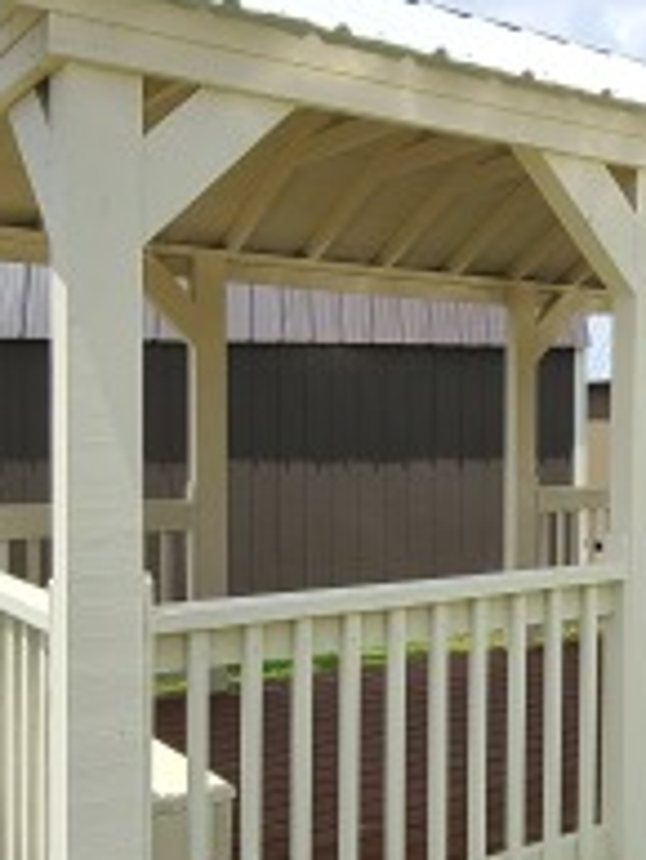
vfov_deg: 43.7
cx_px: 544
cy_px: 481
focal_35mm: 43
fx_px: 1069
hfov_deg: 32.4
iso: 50
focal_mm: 2.2
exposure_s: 1/2378
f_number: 2.2
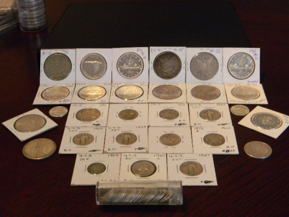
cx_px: 144
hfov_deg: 34.3
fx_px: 468
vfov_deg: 26.1
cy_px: 108
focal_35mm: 56
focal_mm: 10.1
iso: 400
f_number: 4.1
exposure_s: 1/27.5
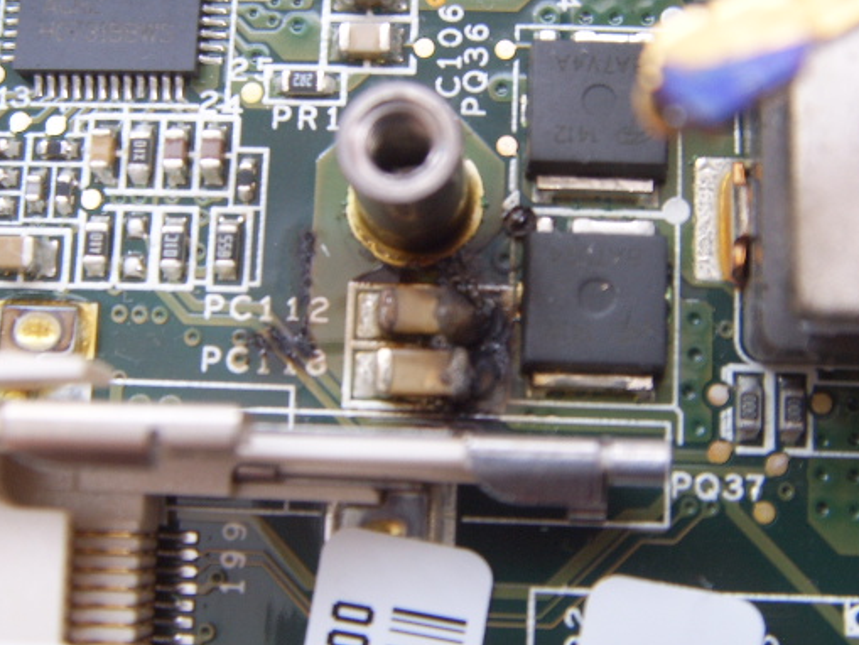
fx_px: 1216
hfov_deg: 38.9
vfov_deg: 29.7
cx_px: 452
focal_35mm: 49
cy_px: 324
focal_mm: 6.6
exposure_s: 1/2
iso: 63
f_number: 3.5
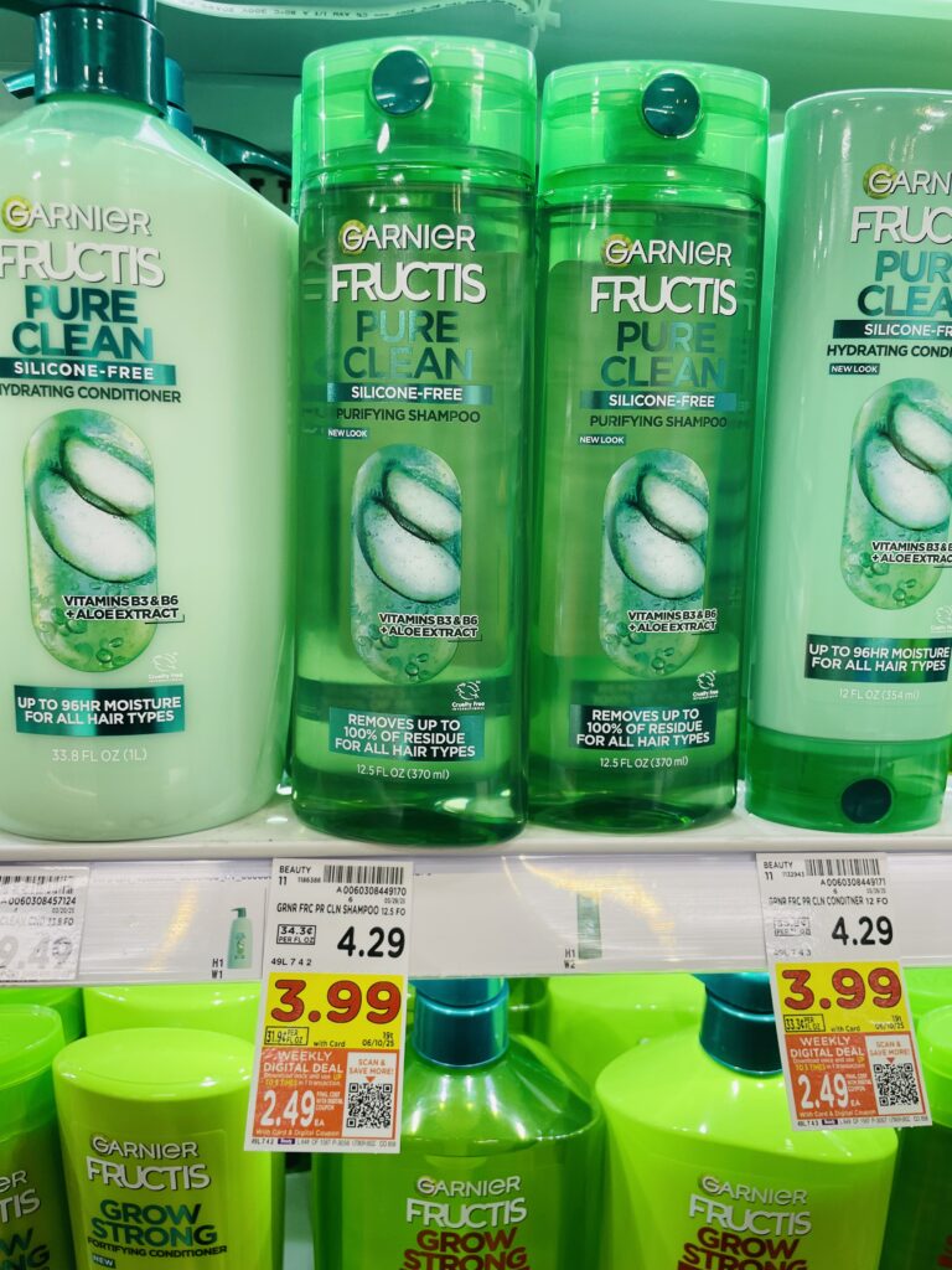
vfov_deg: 67.3
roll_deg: -0.7
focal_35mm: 26
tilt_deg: -12.5
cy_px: 635
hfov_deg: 53.1
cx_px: 476
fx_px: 953
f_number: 1.6
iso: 100
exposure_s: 1/120
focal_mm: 4.2
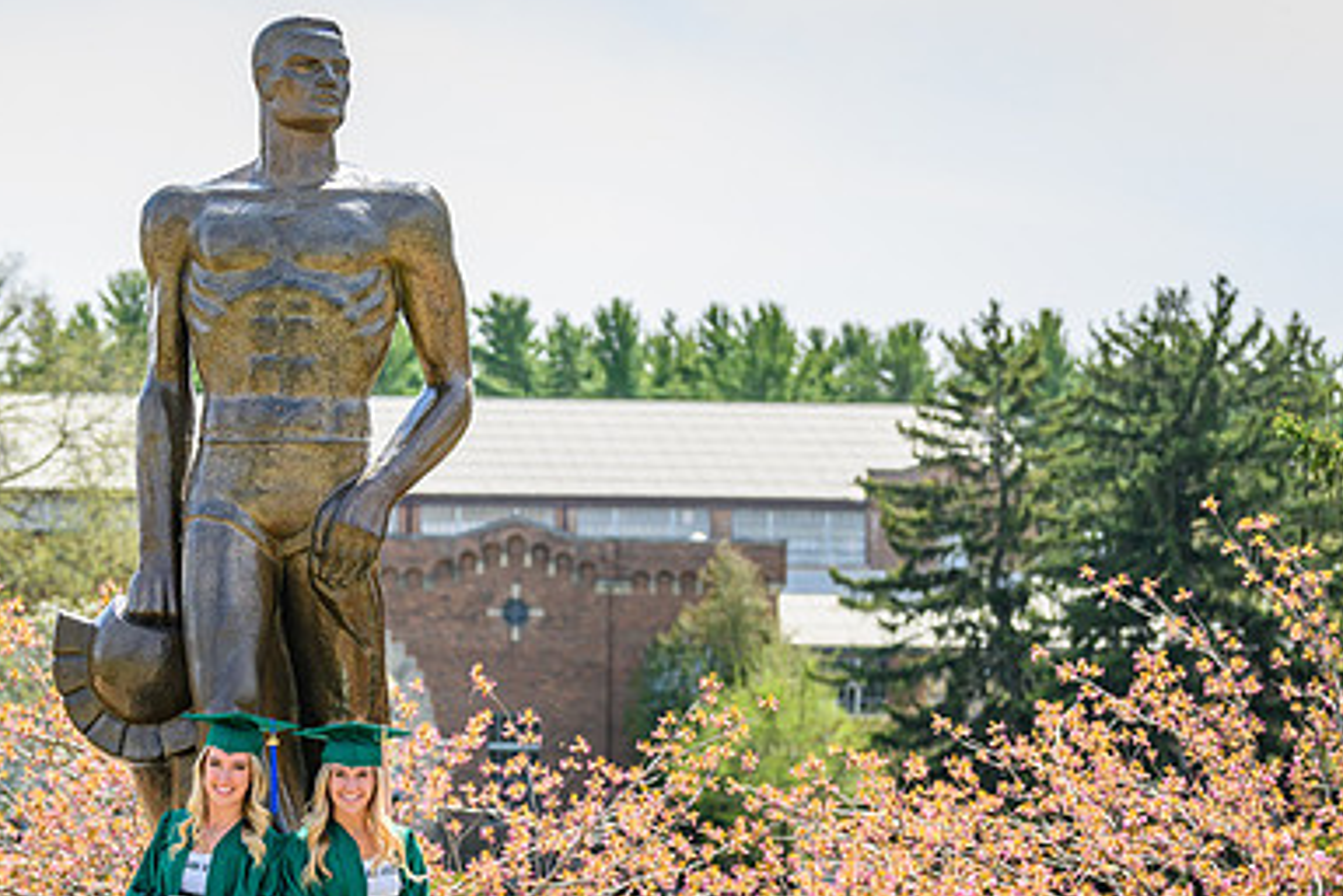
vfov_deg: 10.8
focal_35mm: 127
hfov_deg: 16.1
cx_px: 473
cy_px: 649
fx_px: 4737
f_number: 4
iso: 400
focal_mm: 82
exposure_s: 1/2500
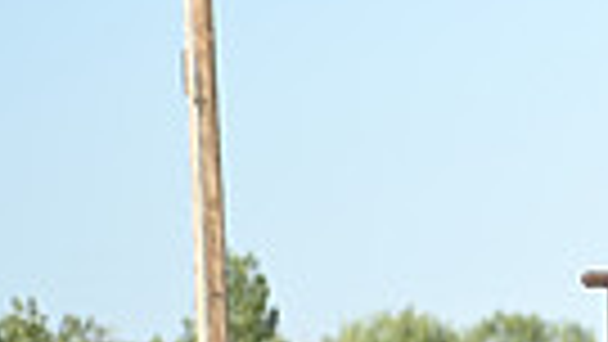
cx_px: 1221
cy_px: 677
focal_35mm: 903
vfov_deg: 1.3
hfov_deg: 2.4
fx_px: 14561
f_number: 2.8
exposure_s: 1/500
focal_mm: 200
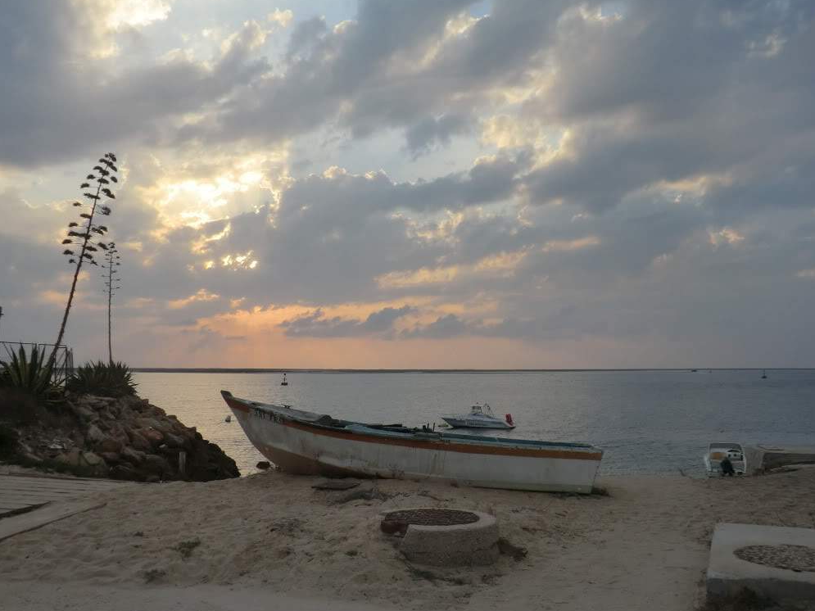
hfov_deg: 52.6
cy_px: 309
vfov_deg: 40.7
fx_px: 824
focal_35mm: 35
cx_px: 405
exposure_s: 1/100
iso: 64
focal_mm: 6.1
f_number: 8.4
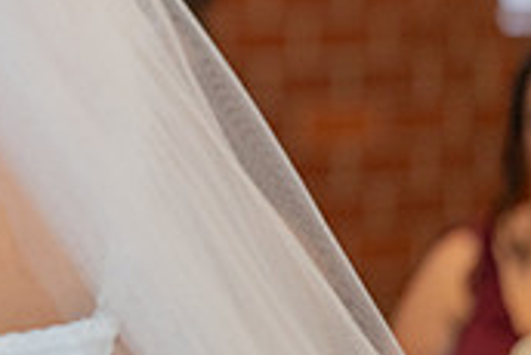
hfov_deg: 5.0
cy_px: -106
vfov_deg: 3.4
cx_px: -358
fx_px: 5979
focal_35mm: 405
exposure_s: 1/160
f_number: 3.2
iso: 1250
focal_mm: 120
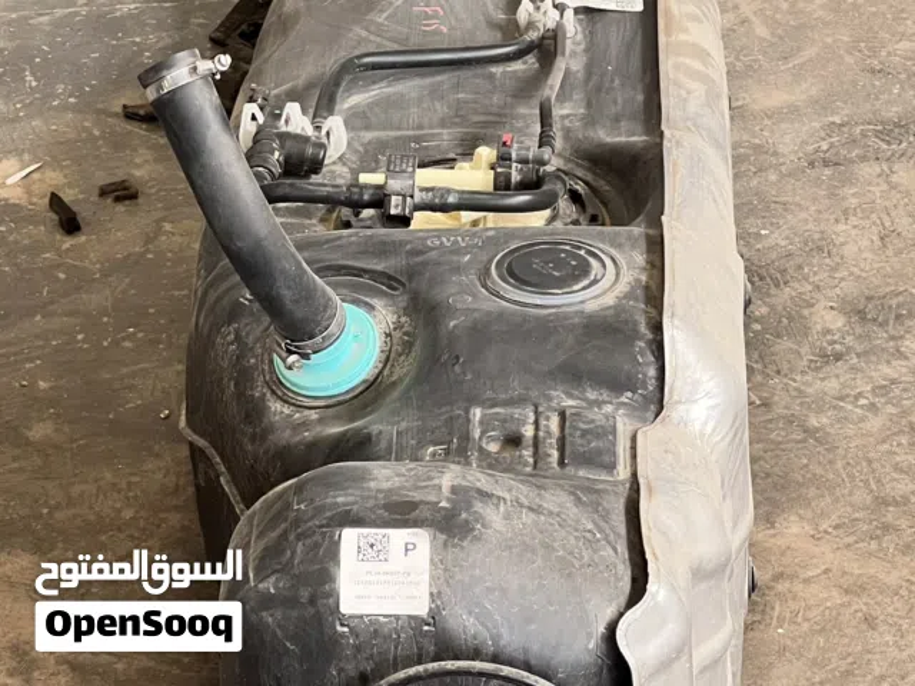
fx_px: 2035
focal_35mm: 77
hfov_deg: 25.3
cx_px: 458
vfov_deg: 19.1
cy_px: 343
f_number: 2.8
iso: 250
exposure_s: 1/60
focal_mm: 9
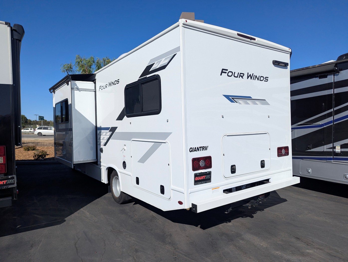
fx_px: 242
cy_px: 131
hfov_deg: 71.5
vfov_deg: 56.9
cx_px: 174
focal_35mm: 24
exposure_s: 1/5155
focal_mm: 6.81
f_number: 1.85
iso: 79
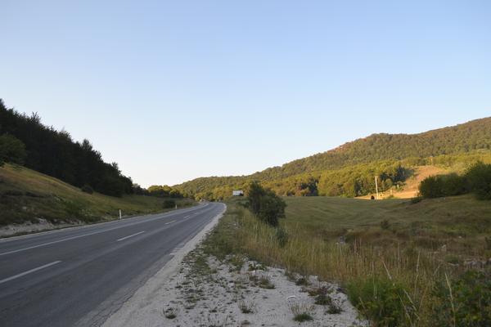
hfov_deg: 67.4
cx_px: 246
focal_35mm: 27
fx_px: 368
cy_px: 164
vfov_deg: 47.9
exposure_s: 1/250
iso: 200
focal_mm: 18
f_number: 5.6
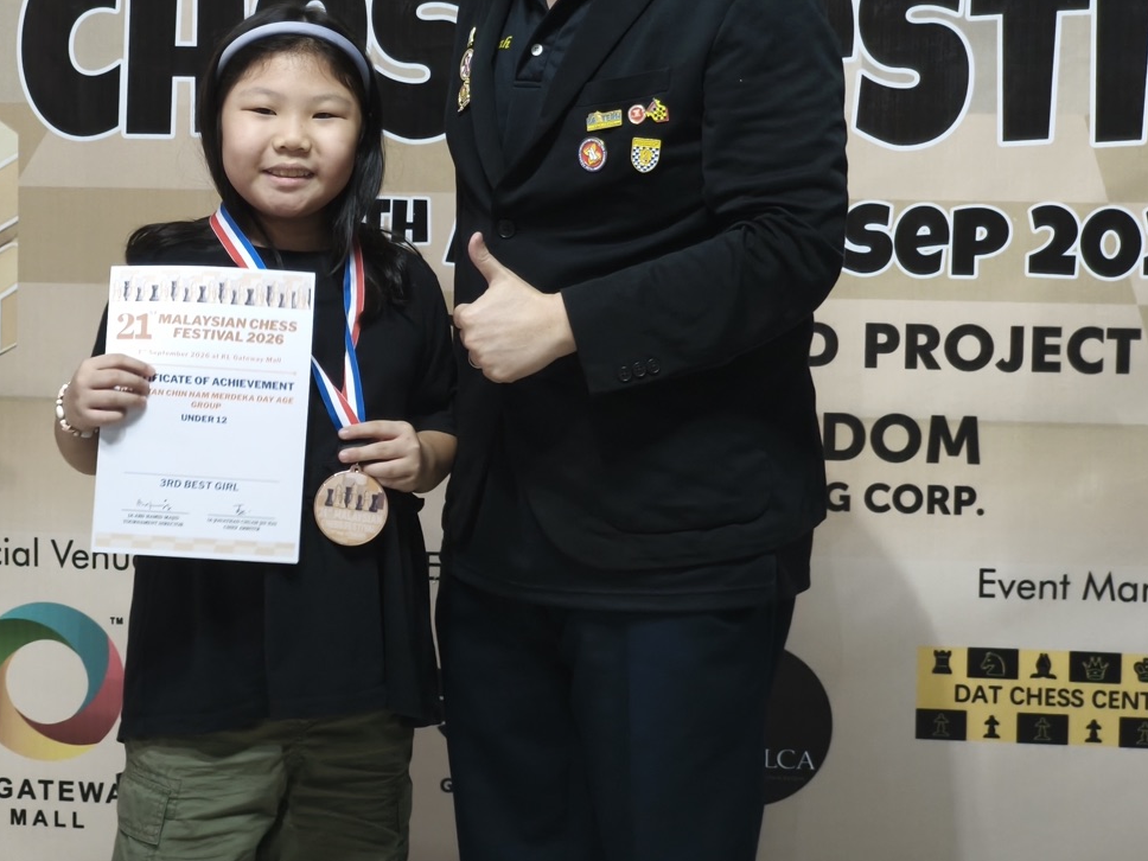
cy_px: 291
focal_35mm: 76
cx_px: 327
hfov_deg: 25.4
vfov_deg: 19.3
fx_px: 2520
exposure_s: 1/50
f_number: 1.9
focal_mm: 7.1
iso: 1250
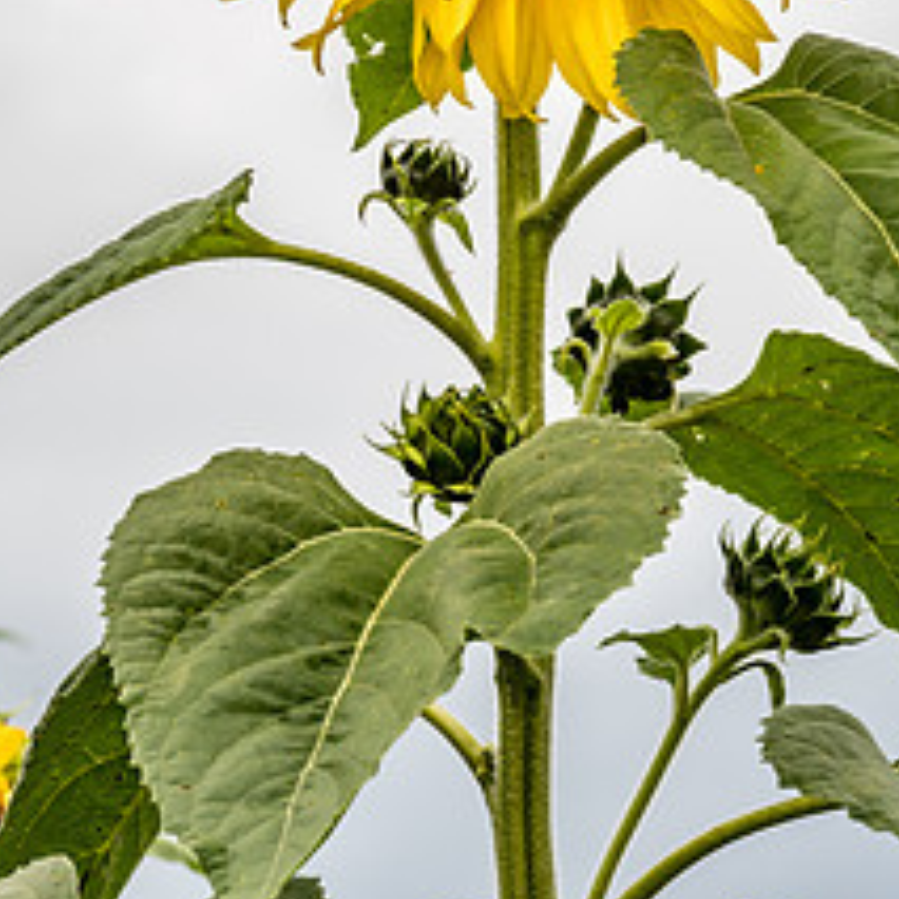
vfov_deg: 6.2
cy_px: 181
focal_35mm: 282
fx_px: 8286
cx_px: 540
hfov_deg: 6.2
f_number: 16
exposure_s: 1/5
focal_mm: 105
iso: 100
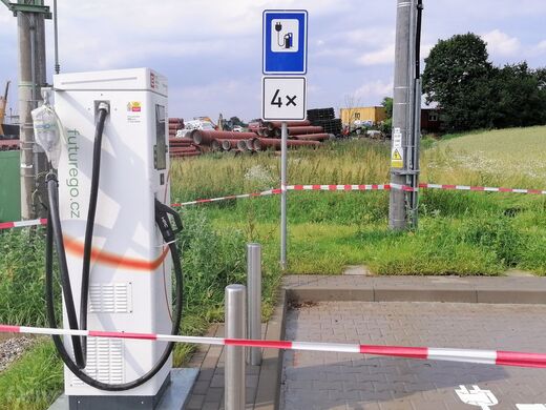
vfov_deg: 37.7
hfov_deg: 49.0
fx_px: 599
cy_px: 205
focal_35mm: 38
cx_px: 273
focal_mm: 5.3
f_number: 1.8
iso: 50
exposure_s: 1/1433
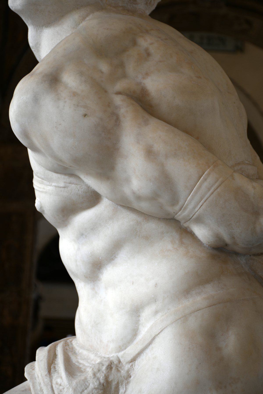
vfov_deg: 21.9
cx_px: 132
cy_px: 197
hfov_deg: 14.7
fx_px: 1019
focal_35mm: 93
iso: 100
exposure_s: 1/20
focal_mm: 62
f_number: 5.6
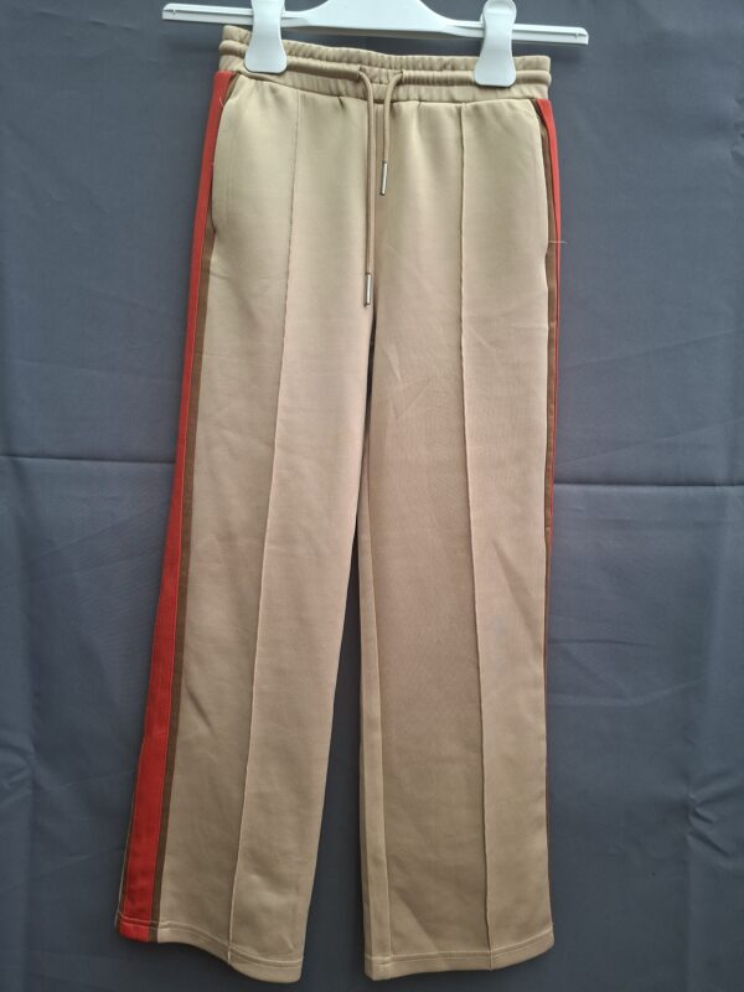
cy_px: 496
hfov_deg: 58.9
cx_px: 372
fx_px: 659
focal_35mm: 23
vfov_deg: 73.9
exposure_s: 1/60
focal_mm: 5.54
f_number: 1.8
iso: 64
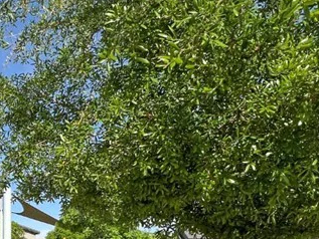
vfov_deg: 31.0
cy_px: 257
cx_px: -18
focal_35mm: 42
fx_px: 387
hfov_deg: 38.4
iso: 32
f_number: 1.8
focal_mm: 1.57
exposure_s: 1/1946
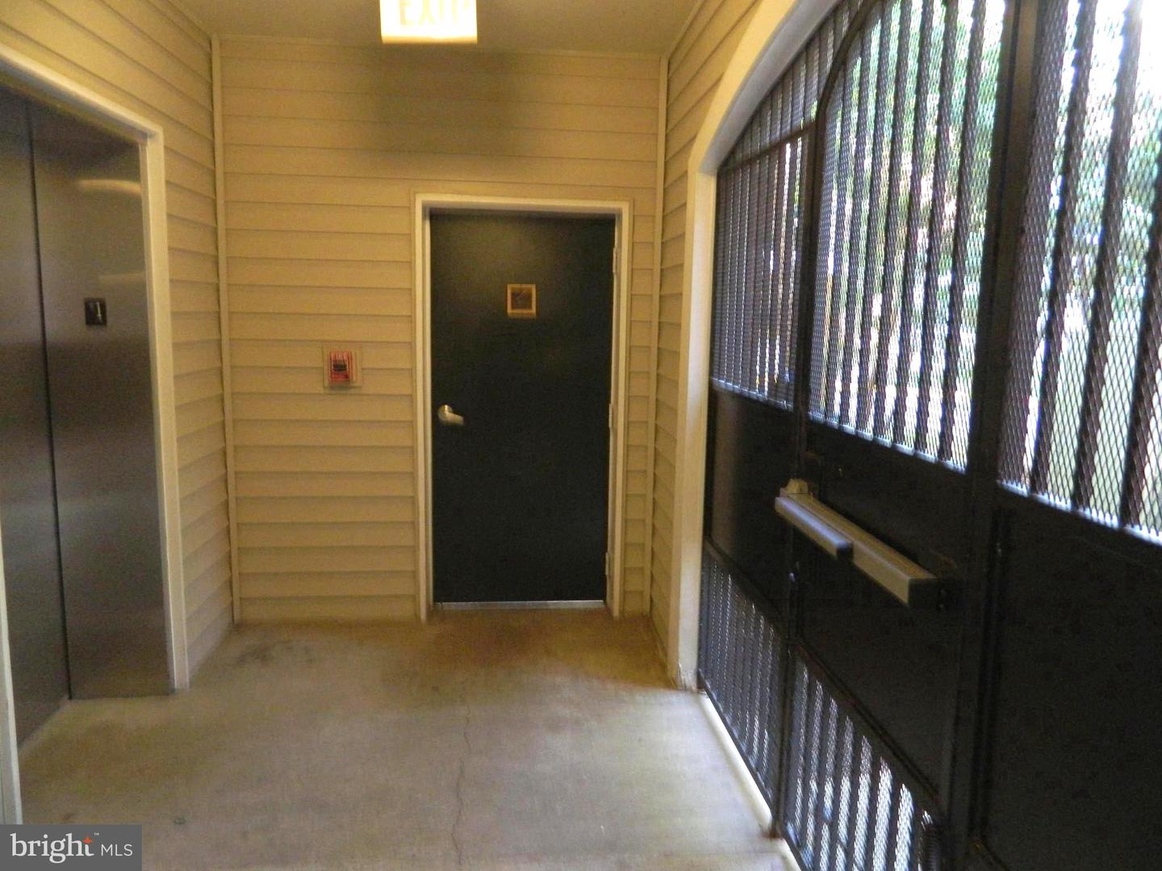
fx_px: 839
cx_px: 581
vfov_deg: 54.9
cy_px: 436
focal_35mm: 25
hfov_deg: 69.4
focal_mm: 4.5
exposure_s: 1/13
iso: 400
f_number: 3.1
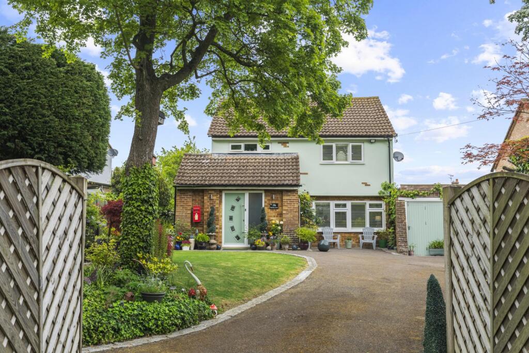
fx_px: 514
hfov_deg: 54.4
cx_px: 264
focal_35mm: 35
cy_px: 176
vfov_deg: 37.9
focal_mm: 35
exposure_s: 1/50
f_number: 7.1
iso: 320
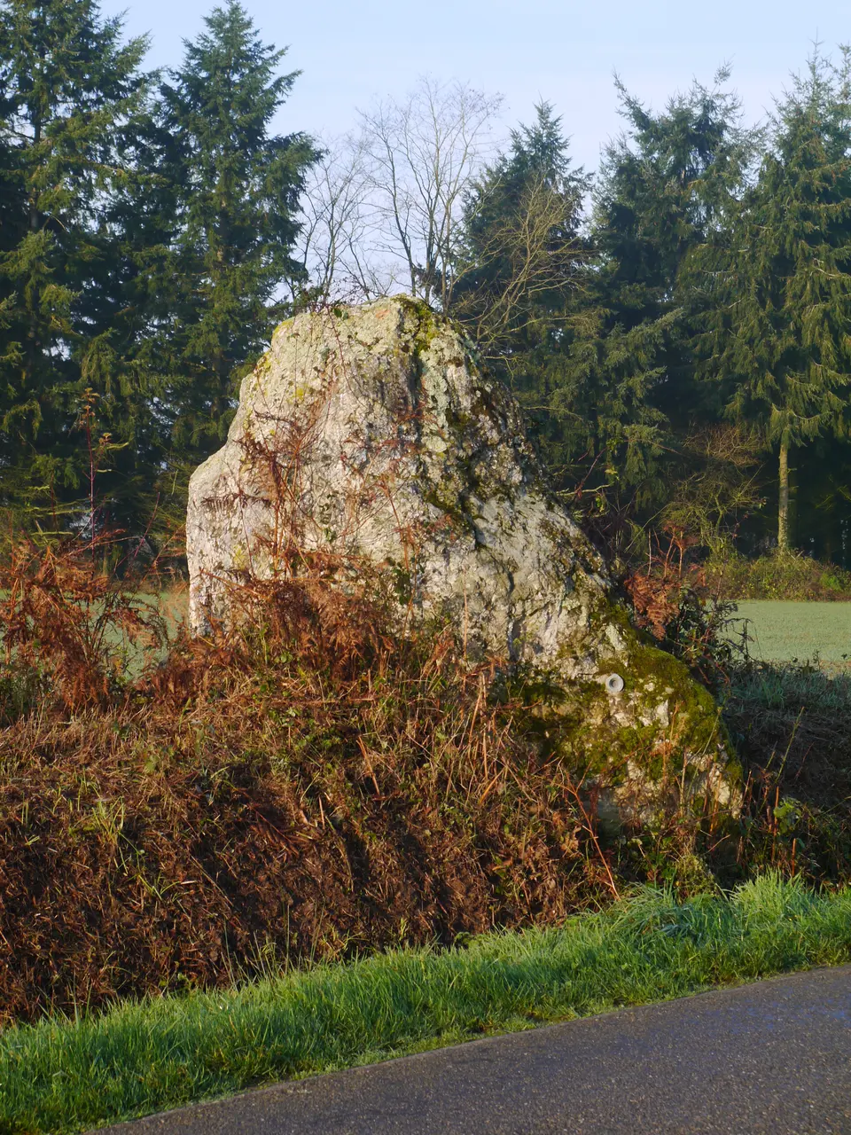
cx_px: 426
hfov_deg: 18.4
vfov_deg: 24.4
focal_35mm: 80
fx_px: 2622
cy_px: 568
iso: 160
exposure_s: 1/200
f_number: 7.1
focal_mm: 40
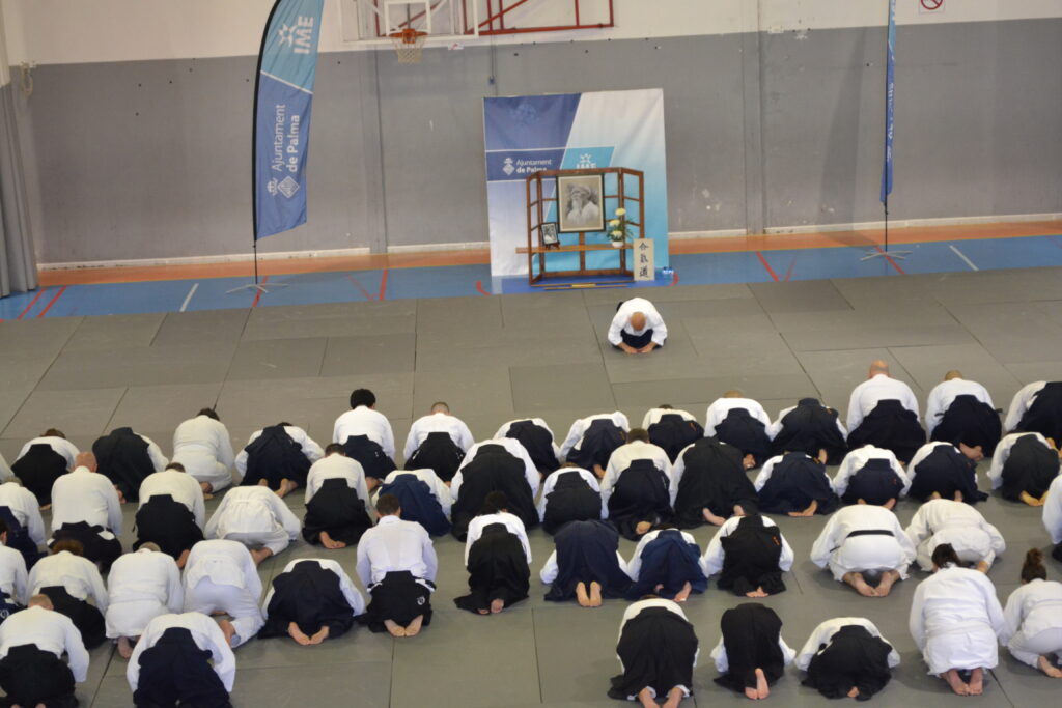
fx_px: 2434
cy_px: 354
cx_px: 531
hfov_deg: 24.6
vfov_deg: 16.6
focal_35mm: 82
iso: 1800
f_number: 5.6
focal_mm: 55
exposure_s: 1/60
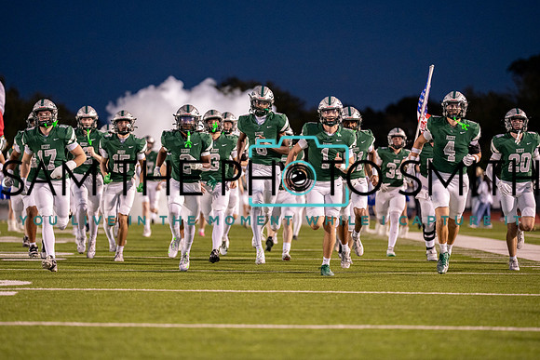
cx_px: 261
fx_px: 2110
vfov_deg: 9.8
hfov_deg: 14.6
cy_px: 185
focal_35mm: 141
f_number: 2
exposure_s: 1/1250
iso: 2500
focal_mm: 135
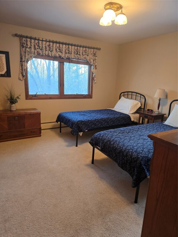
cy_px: 118
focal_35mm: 23
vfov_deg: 73.9
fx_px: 158
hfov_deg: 58.9
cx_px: 89
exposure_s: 1/120
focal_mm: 6.3
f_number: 1.7
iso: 500
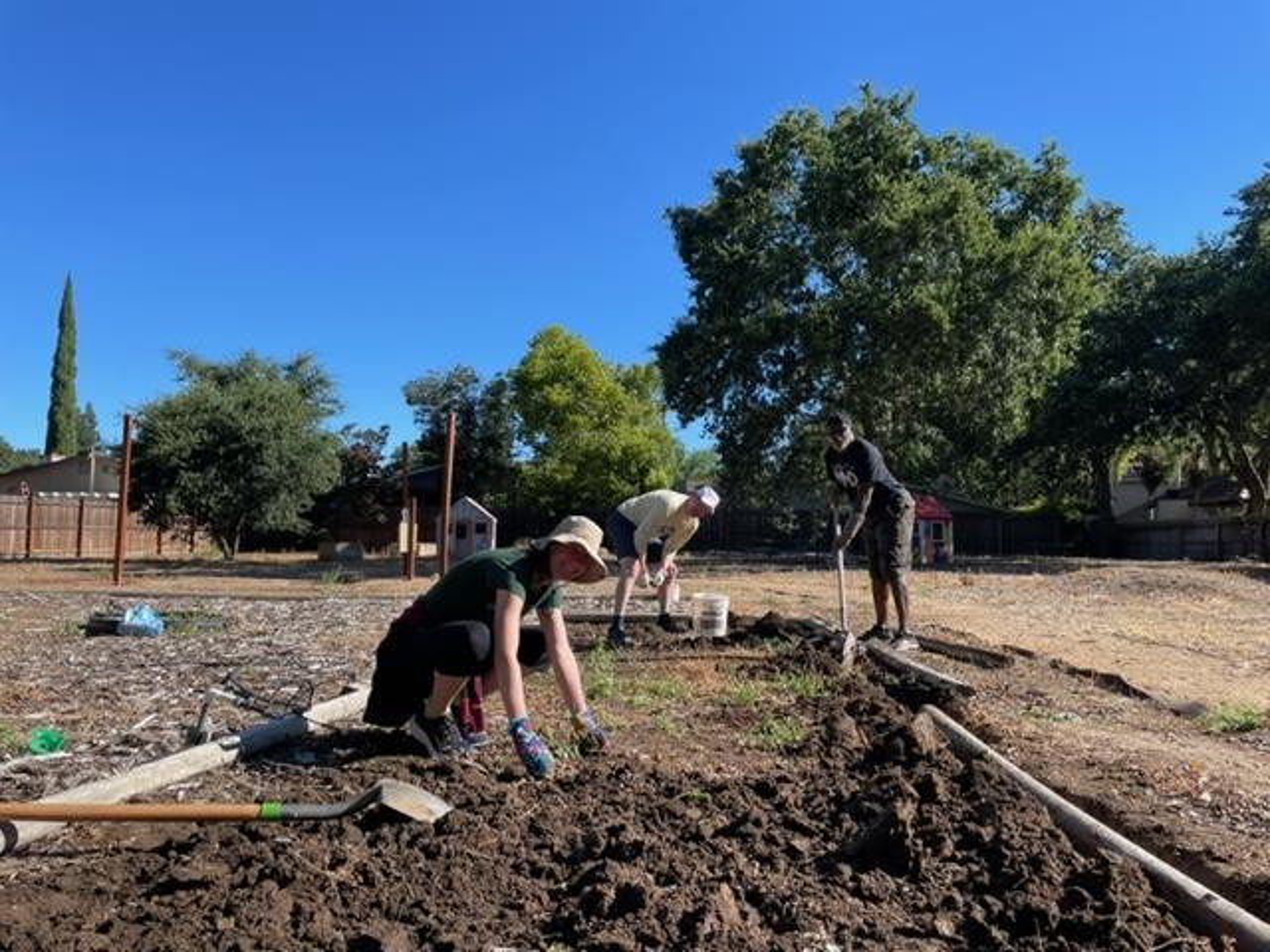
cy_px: 476
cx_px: 635
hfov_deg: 67.3
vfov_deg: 53.1
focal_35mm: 26
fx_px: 954
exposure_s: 1/1319
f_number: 1.6
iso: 32
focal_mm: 4.2
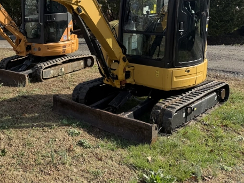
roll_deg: +2.7
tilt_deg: -4.5
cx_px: 33
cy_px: 57
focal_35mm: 42
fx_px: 296
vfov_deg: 34.0
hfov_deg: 41.8
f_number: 1.78
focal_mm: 6.76
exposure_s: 1/2445
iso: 80
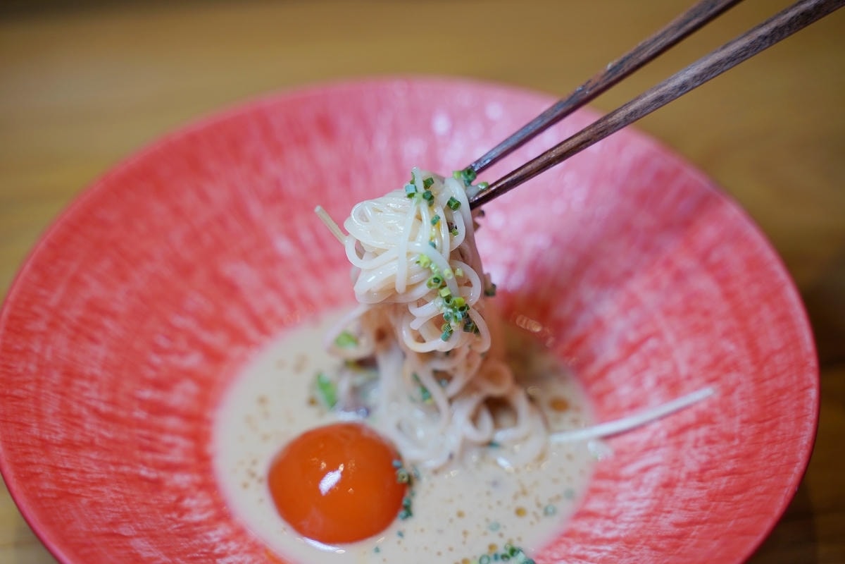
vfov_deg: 18.2
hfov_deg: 27.0
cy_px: 282
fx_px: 1760
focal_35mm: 75
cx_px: 422
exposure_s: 1/80
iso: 160
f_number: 4
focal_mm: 75
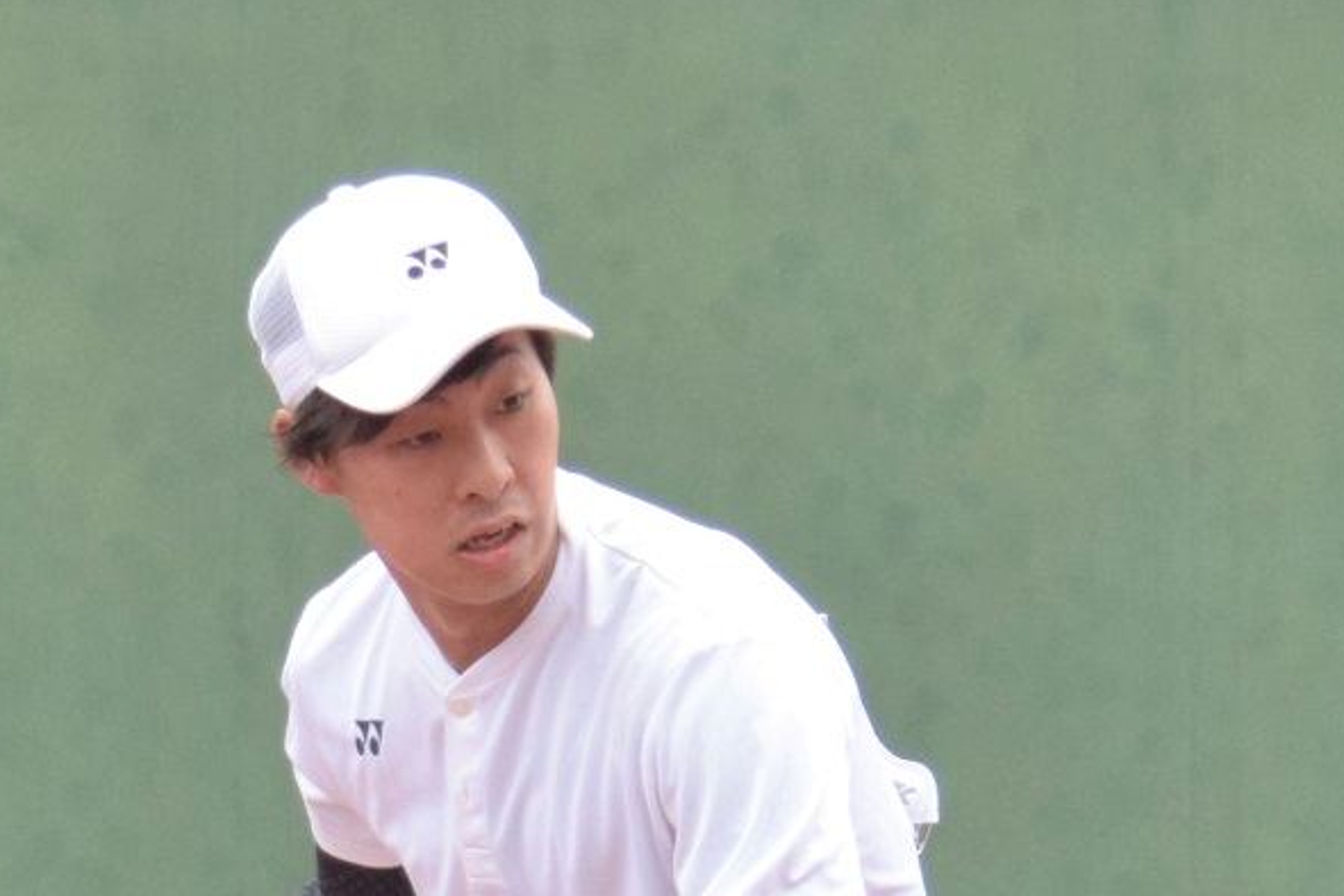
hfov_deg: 5.2
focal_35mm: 396
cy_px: 1247
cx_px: 1121
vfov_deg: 3.5
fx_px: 14783
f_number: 4.5
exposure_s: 1/2000
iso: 1000
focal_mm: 78
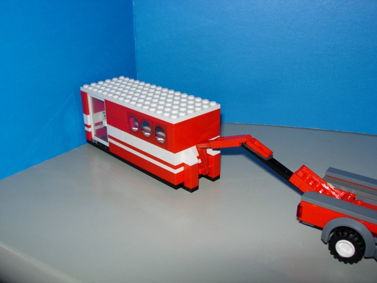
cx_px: 188
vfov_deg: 37.7
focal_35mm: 38
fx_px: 414
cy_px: 142
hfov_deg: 49.0
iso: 79
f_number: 4.8
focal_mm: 7.8
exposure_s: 1/64
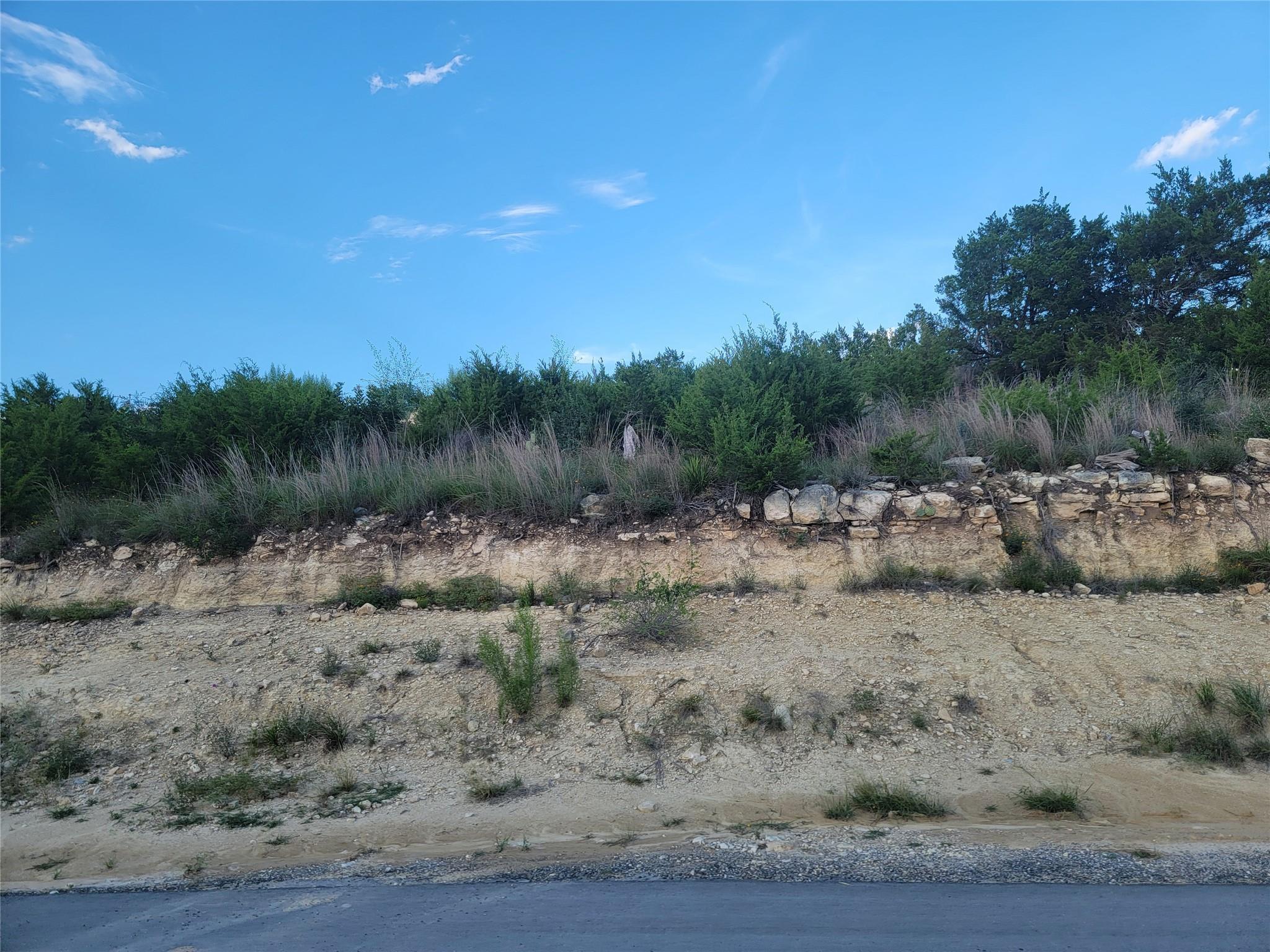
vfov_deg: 56.8
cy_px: 476
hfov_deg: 71.6
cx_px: 635
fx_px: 881
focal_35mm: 24
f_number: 1.8
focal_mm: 6.7
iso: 16
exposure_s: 1/259
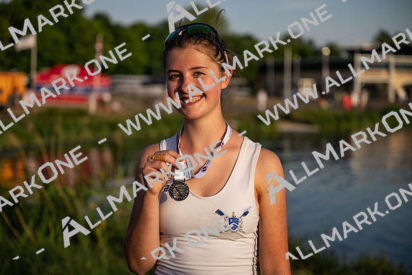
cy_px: 138
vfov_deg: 19.5
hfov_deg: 28.8
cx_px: 206
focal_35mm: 70
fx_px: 801
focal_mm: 70
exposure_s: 1/1600
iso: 64
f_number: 2.8
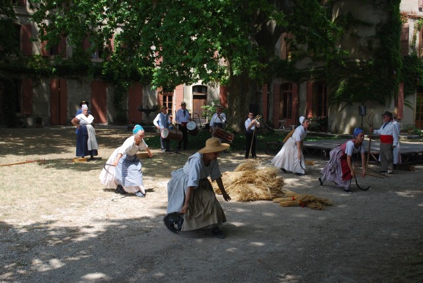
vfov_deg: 32.0
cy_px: 142
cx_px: 212
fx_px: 494
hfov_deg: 46.3
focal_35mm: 42
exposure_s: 1/160
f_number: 6.3
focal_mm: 28
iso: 100
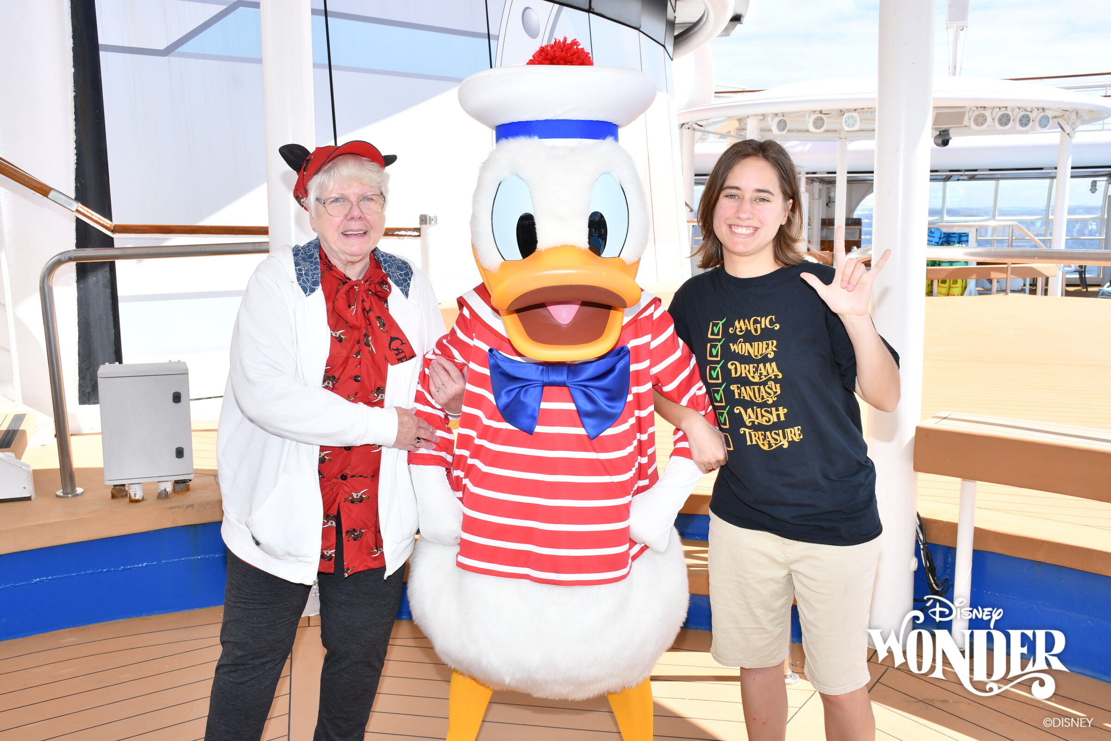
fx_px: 1049
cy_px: 370
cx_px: 556
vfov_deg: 38.9
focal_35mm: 34
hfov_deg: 55.8
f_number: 10
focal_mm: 23
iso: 160
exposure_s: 1/125
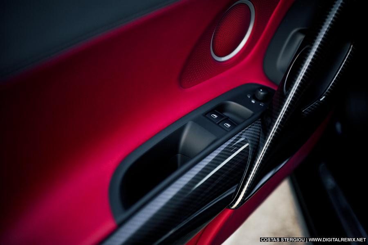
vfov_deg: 37.8
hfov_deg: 54.5
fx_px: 358
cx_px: 184
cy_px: 122
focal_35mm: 35
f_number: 1.4
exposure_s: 1/250
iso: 320
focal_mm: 35
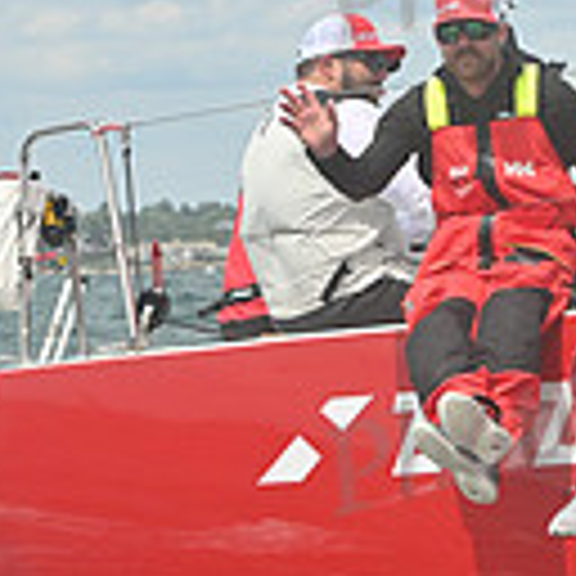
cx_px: 1197
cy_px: 101
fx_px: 6645
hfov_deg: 4.9
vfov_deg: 5.0
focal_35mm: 353
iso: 320
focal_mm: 92
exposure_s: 1/1250
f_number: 9
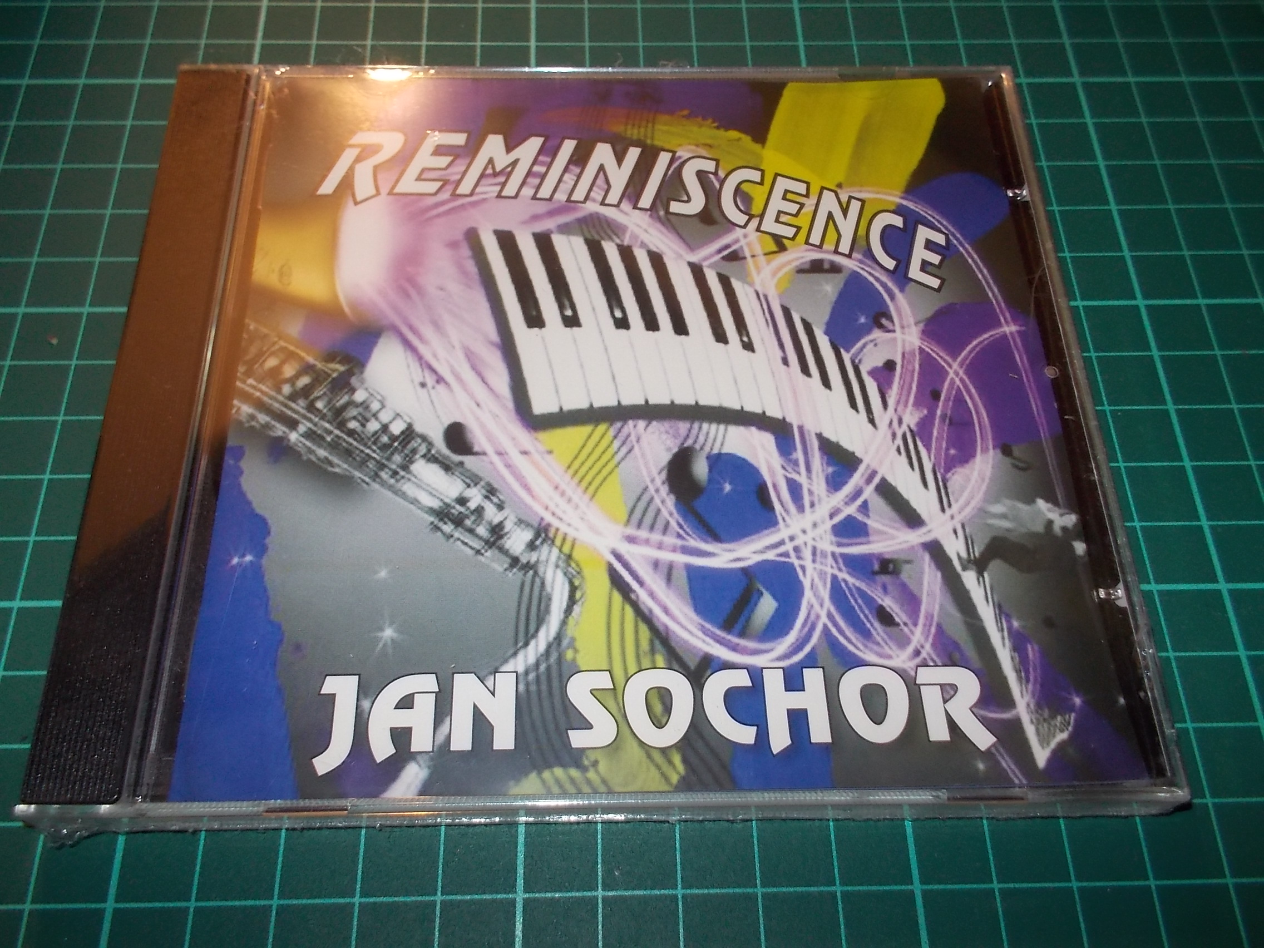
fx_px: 1059
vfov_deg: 48.2
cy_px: 474
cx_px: 632
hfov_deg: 61.7
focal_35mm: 29
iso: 200
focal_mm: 4.1
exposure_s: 1/30
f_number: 3.3
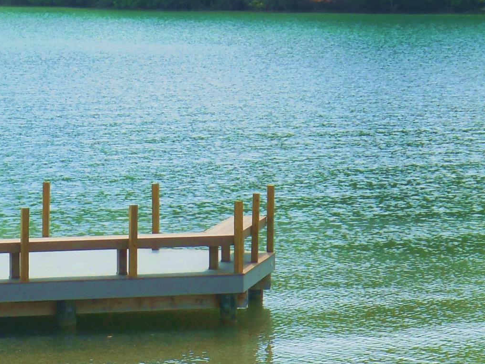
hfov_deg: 9.2
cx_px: 40
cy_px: 298
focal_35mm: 213
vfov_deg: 7.0
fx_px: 2985
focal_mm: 12.8
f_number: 6
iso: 125
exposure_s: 1/400
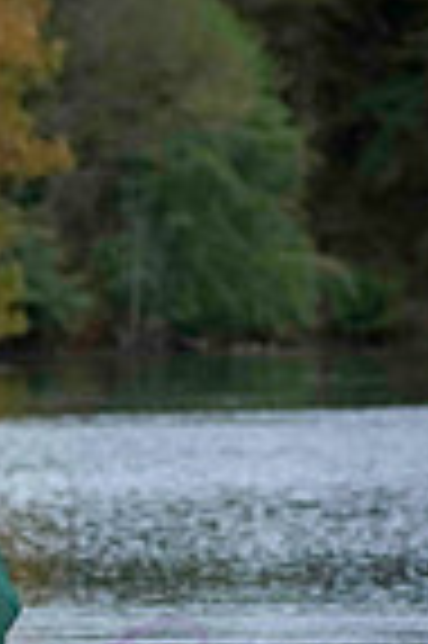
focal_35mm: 271
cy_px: 685
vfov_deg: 7.6
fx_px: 4844
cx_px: -54
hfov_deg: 5.0
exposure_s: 1/320
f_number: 4
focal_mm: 86
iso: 1600
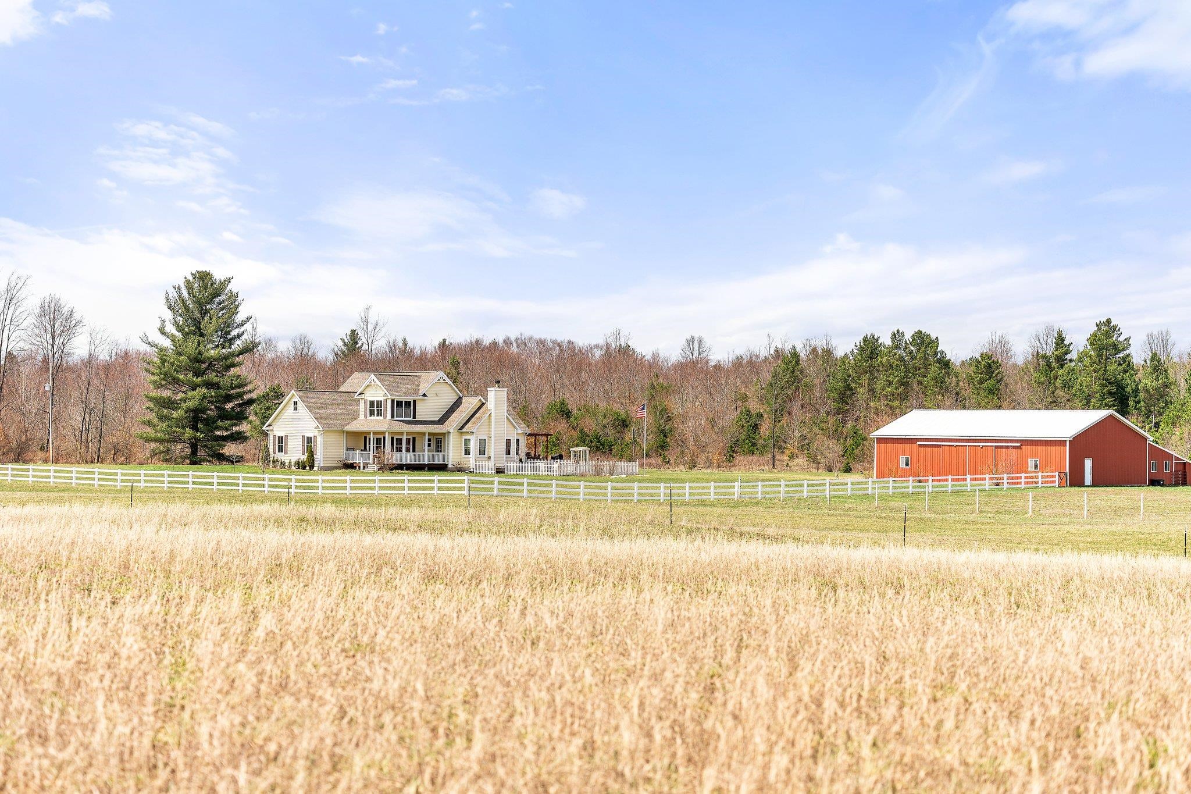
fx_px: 2315
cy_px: 397
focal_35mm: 70
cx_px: 596
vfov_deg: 19.5
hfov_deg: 28.8
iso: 100
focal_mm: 70
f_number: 3.5
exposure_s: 1/1250
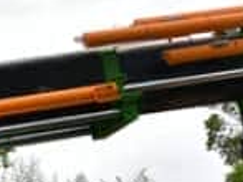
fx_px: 1242
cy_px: 300
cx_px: -132
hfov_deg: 10.7
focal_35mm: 177
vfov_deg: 8.1
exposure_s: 1/250
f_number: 8
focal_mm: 22
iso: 200
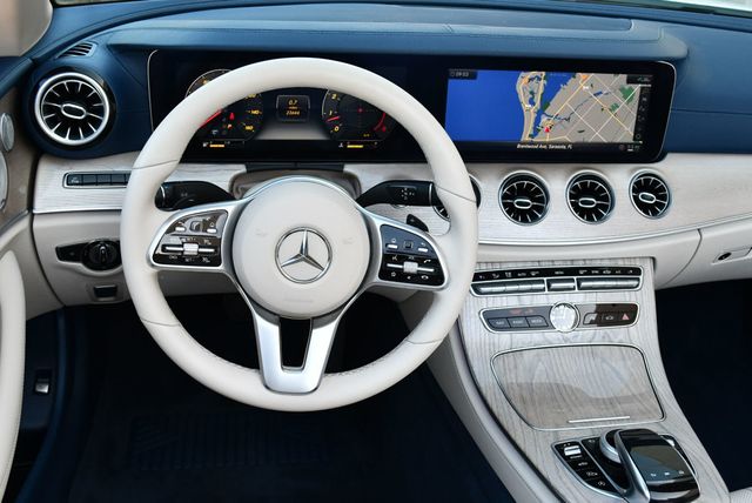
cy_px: 252
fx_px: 836
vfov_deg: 33.5
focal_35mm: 40
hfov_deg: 48.4
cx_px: 376
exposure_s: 1/250
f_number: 4.5
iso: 400
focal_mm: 20
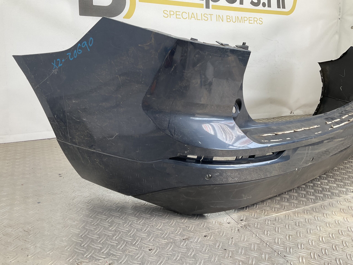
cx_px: 176
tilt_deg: -14.6
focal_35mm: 29
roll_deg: -4.6
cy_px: 132
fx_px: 296
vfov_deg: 48.2
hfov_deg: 61.7
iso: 20
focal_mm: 3
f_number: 1.8
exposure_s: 1/120
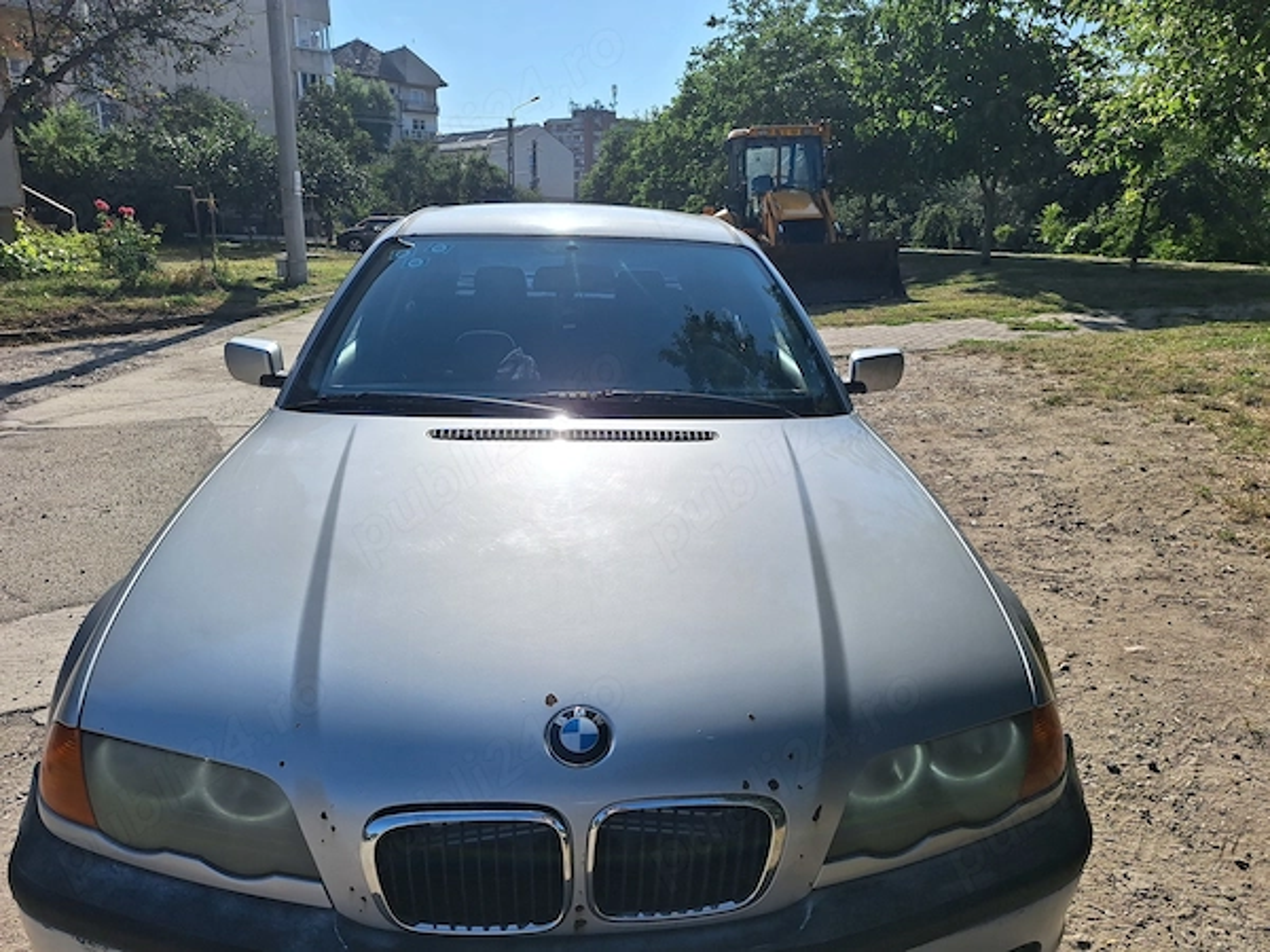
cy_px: 476
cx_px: 635
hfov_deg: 73.9
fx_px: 844
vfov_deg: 58.9
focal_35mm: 23
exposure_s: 1/6494
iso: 40
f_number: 1.8
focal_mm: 5.54
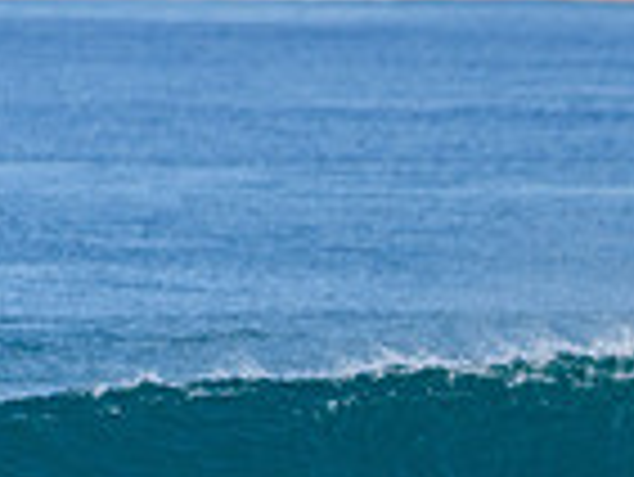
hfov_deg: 1.0
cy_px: 664
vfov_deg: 0.8
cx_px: 895
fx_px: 36203
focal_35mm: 1975
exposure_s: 1/2000
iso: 110
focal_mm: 500
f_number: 5.6
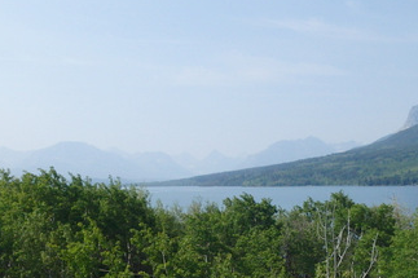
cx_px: 265
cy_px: 184
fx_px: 673
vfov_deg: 23.3
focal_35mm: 58
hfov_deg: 34.3
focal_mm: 6.4
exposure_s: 1/320
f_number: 13
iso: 400
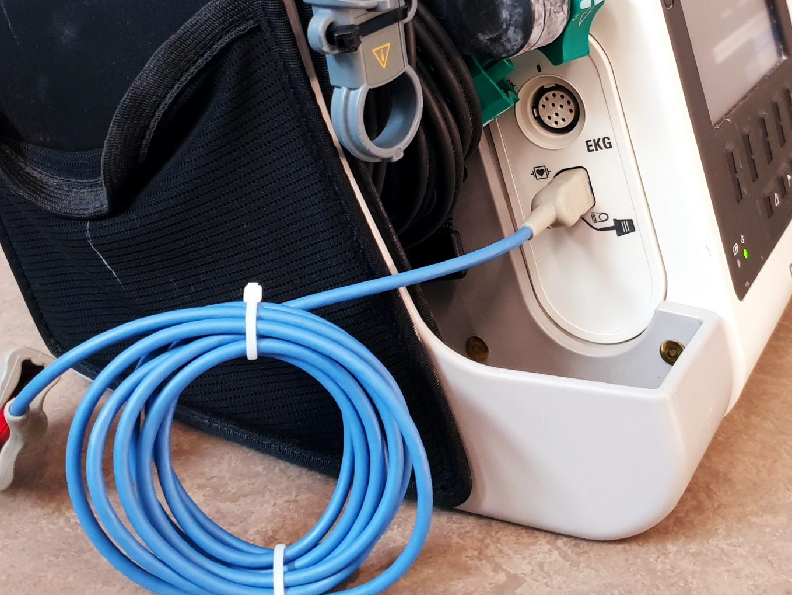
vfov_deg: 29.2
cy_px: 138
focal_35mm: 49
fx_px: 1121
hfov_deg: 38.7
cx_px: 493
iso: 200
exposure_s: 1/50
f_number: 1.5
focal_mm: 4.3
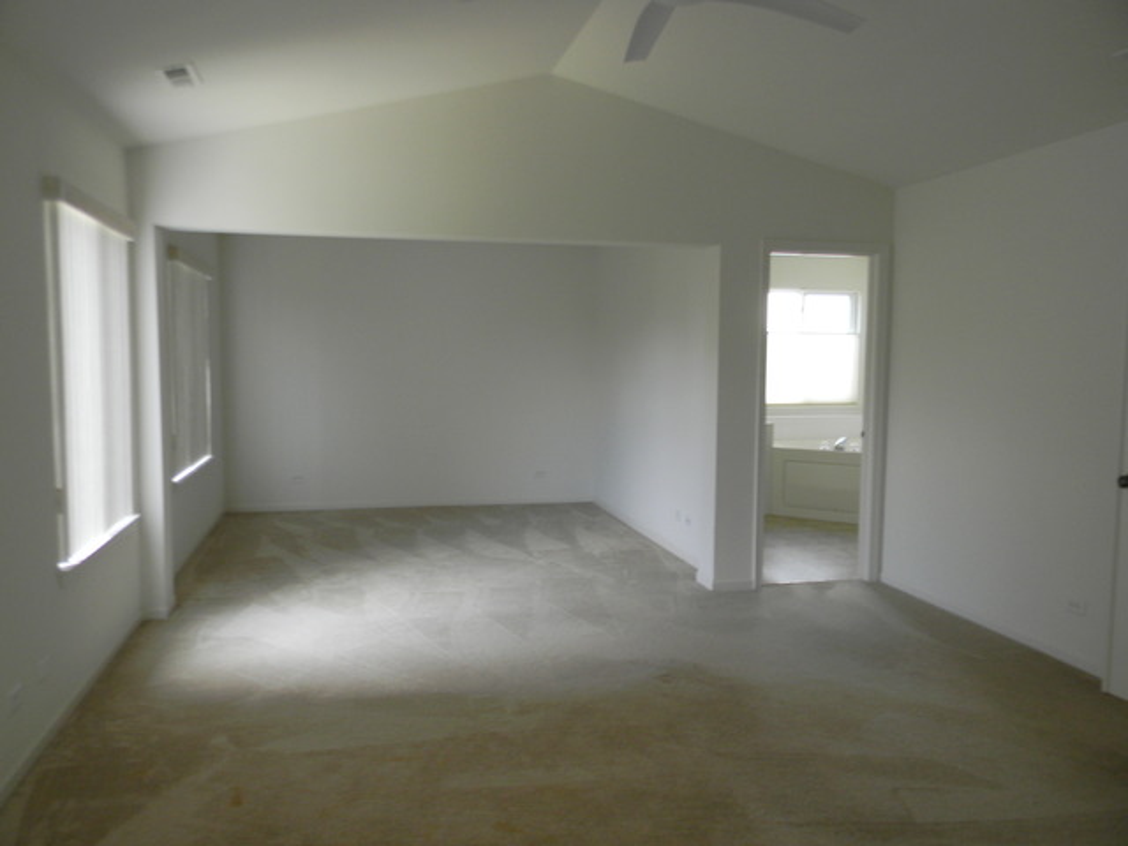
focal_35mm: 28
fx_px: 912
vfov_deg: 49.7
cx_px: 564
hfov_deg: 63.4
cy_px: 423
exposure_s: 1/30
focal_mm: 5
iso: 118
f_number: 3.5
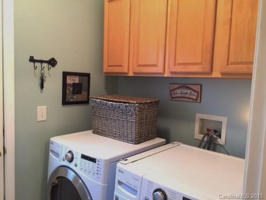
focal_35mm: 29
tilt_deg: -5.3
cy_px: 100
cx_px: 133
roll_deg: -2.6
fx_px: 223
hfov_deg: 61.7
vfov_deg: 48.2
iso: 250
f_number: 2.2
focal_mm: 4.15
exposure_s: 1/30
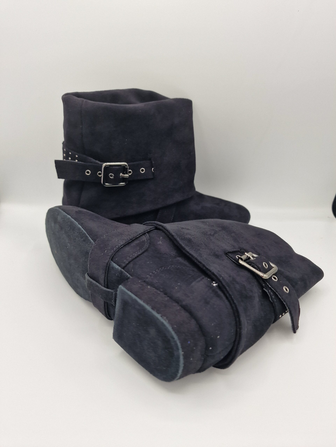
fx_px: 298
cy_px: 224
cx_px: 168
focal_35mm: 23
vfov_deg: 73.9
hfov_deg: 58.9
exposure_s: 1/268
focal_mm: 6.4
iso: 50
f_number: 1.8
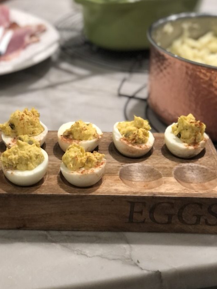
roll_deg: -1.8
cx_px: 58
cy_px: 145
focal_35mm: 84
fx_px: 702
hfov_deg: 17.5
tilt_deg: -27.2
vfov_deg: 23.3
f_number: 2.8
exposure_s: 1/30
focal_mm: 6.6
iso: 200
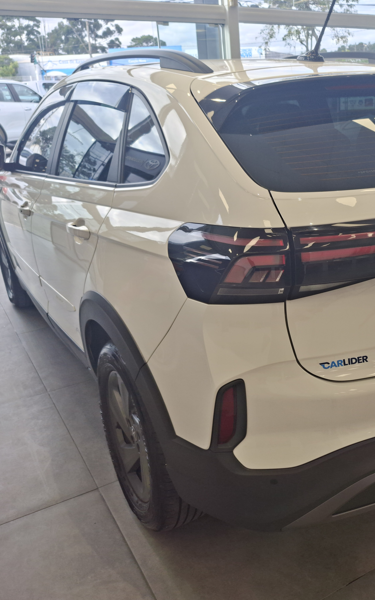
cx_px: 298
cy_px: 304
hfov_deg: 37.0
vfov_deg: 58.1
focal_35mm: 33
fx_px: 540
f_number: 1.8
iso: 50
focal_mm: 5.54
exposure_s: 1/152
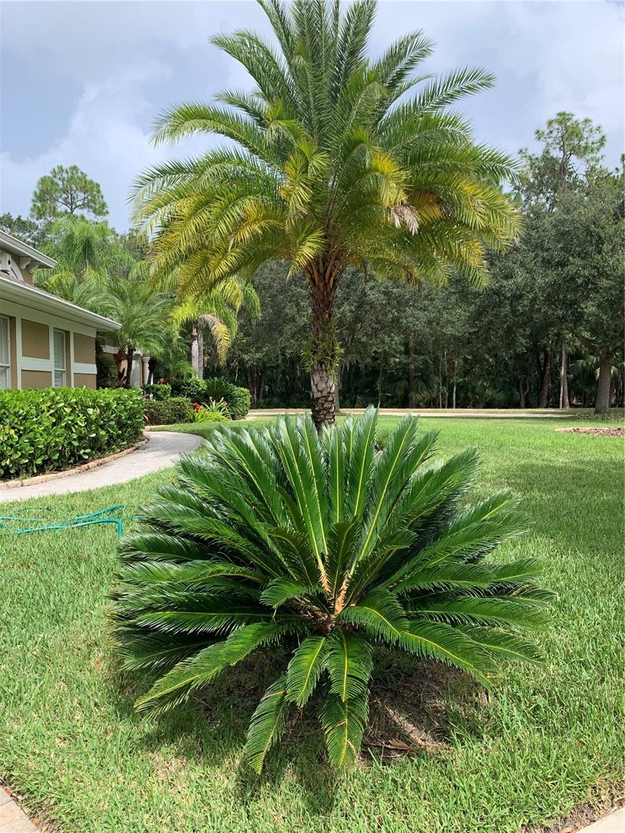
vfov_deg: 67.3
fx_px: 626
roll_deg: +0.0
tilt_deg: -0.9
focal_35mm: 26
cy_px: 416
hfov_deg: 53.1
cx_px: 312
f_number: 1.8
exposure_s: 1/1111
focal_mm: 4.25
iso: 25
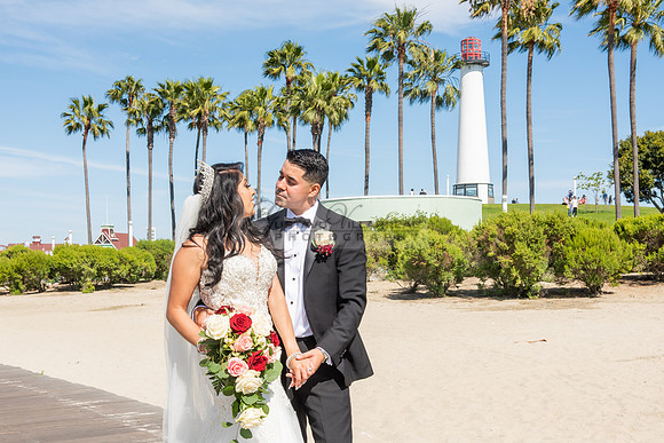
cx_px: 348
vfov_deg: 25.4
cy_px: 234
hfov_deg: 37.4
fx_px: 981
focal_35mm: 53
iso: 200
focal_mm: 48
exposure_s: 1/250
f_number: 14
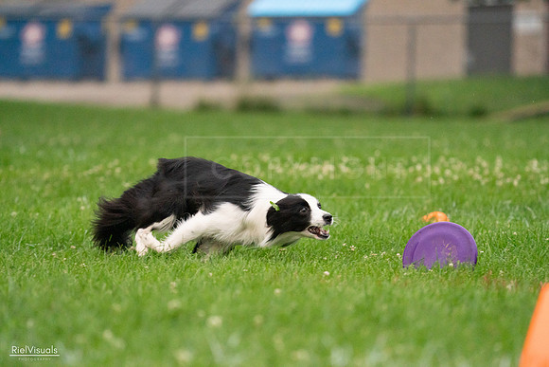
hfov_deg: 6.0
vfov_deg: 4.0
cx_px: 274
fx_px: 5247
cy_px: 184
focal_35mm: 344
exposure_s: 1/1600
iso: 6400
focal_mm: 344
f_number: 6.3
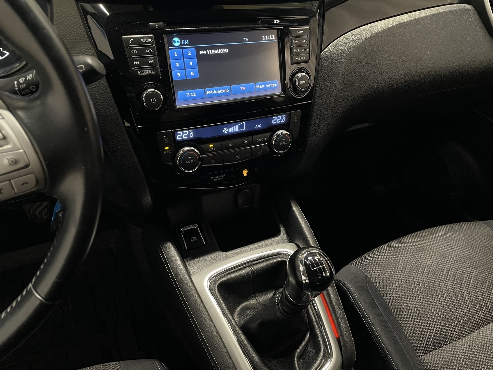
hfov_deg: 67.3
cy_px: 185
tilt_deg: -42.9
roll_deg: -10.1
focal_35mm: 26
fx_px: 370
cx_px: 246
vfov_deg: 53.1
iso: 500
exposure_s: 1/56
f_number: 1.6
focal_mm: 4.2
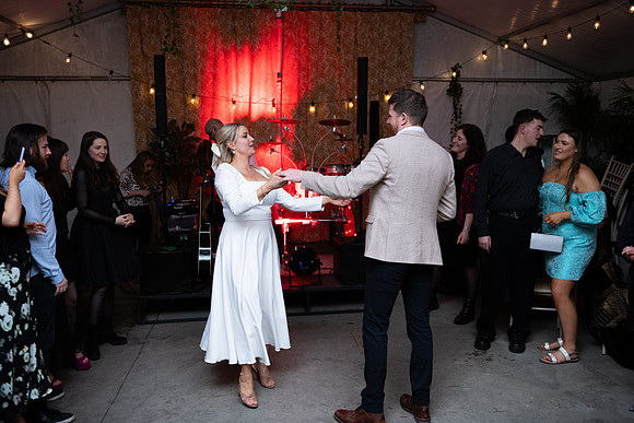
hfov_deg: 58.7
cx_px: 317
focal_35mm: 32
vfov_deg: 41.1
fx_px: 564
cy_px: 212
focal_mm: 32
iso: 800
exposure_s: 1/160
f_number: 3.5
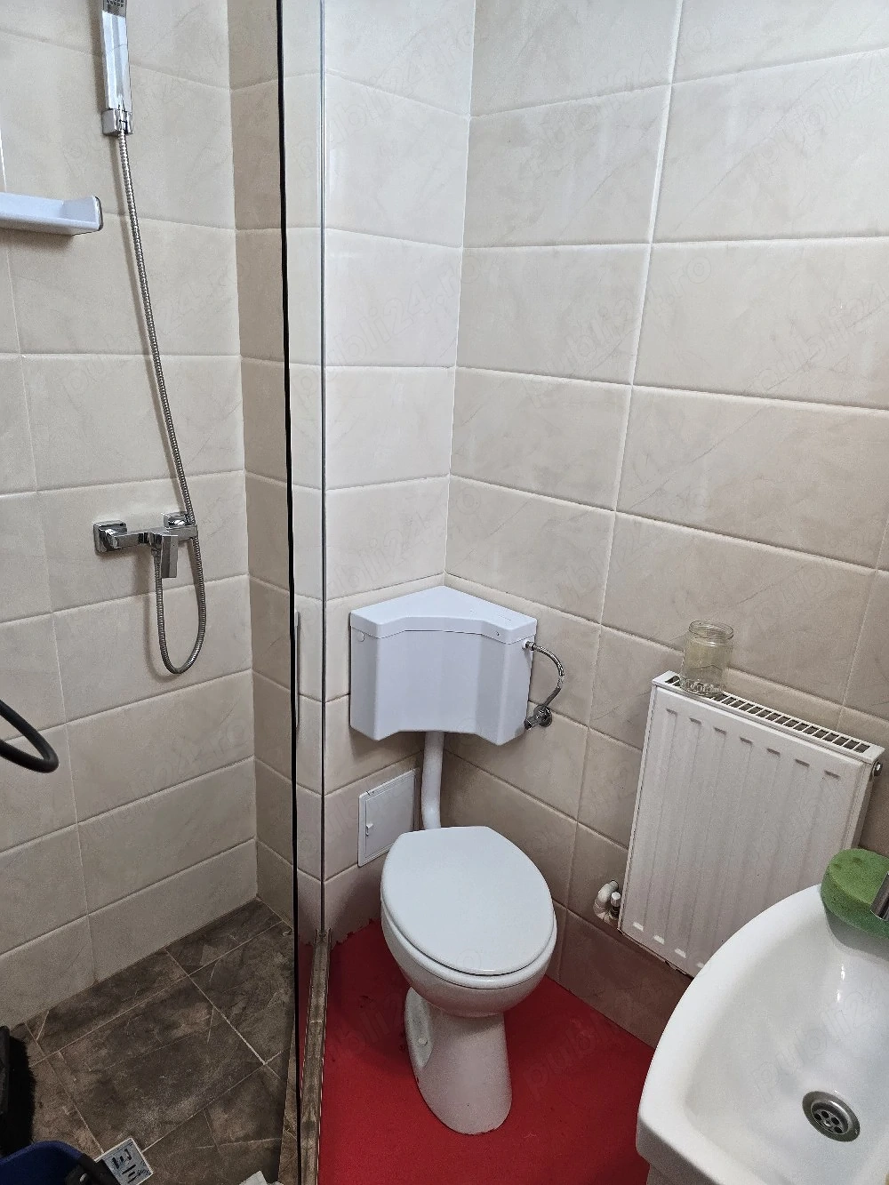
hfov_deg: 58.9
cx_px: 444
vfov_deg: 73.9
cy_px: 592
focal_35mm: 23
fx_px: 787
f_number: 1.7
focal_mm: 6.3
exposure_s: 1/101
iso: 100
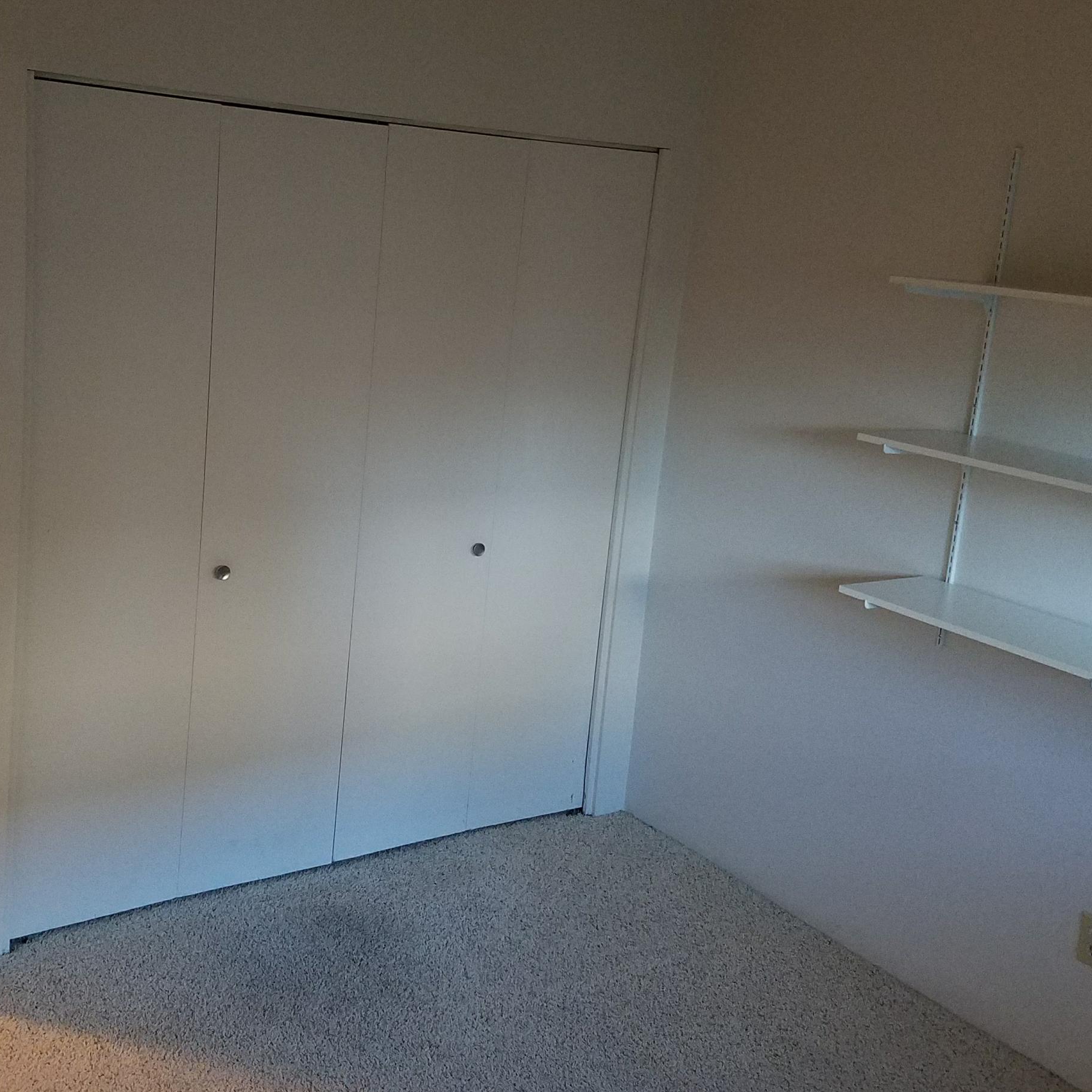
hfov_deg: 43.6
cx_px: 435
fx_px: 1356
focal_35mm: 38
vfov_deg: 43.6
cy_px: 436
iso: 250
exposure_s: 1/10
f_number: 1.7
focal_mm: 4.2
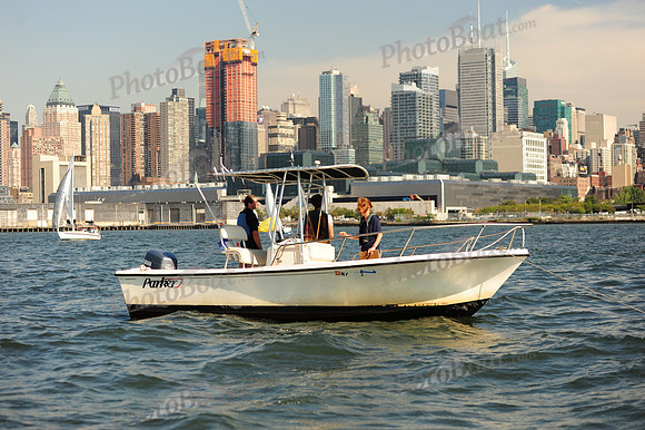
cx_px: 322
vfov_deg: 19.4
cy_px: 215
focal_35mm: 70
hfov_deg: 28.9
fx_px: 1253
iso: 320
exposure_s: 1/1250
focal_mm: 70
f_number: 3.2
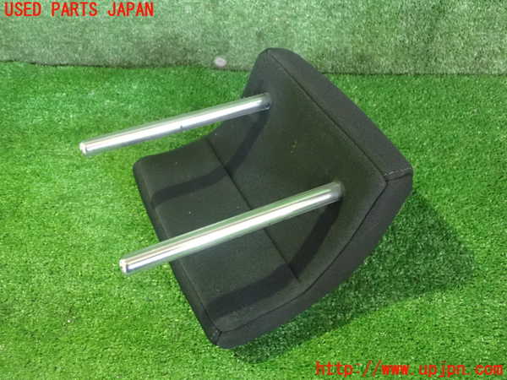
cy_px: 190
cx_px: 254
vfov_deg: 46.8
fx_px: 439
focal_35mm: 30
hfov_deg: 60.0
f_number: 2.3
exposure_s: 1/30
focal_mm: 5.4
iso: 1600
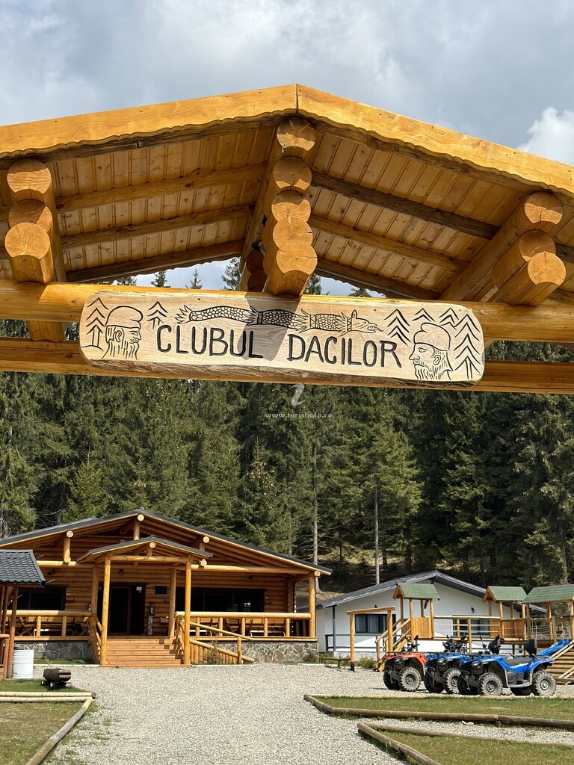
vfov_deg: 39.7
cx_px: 287
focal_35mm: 48
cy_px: 382
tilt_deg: +14.8
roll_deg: +0.4
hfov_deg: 30.3
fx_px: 1061
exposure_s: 1/5263
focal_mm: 6.86
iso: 100
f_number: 1.78
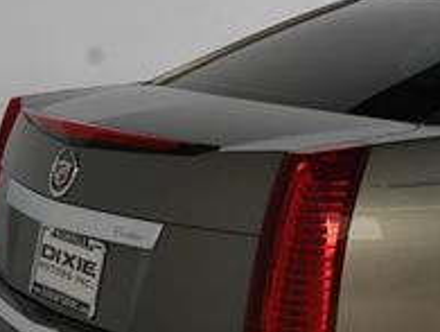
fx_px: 1363
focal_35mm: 107
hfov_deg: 17.1
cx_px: 589
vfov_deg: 13.8
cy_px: 271
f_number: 10
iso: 100
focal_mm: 23
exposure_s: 1/160
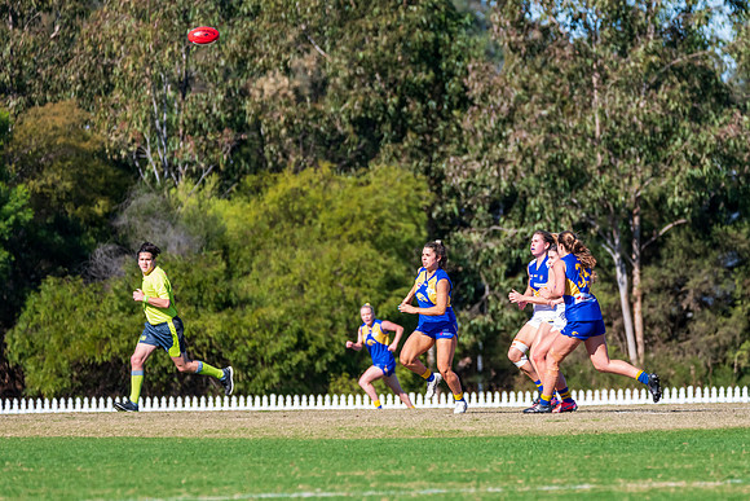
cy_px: 256
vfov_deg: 3.2
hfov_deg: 4.9
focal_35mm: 424
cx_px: 437
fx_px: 8843
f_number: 7.1
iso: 800
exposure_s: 1/2000
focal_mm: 350
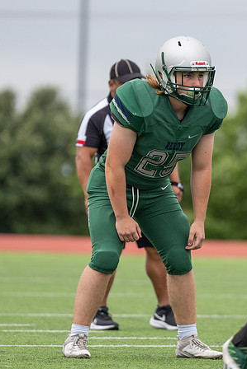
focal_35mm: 360
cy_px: 150
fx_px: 3702
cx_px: 166
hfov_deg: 3.8
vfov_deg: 5.7
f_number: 2.8
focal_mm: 200
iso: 250
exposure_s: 1/1250
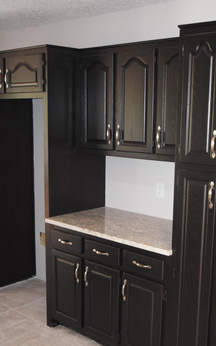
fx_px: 467
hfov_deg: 26.0
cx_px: 116
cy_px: 197
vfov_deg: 40.5
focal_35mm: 50
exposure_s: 1/60
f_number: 4
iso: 3200
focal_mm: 27
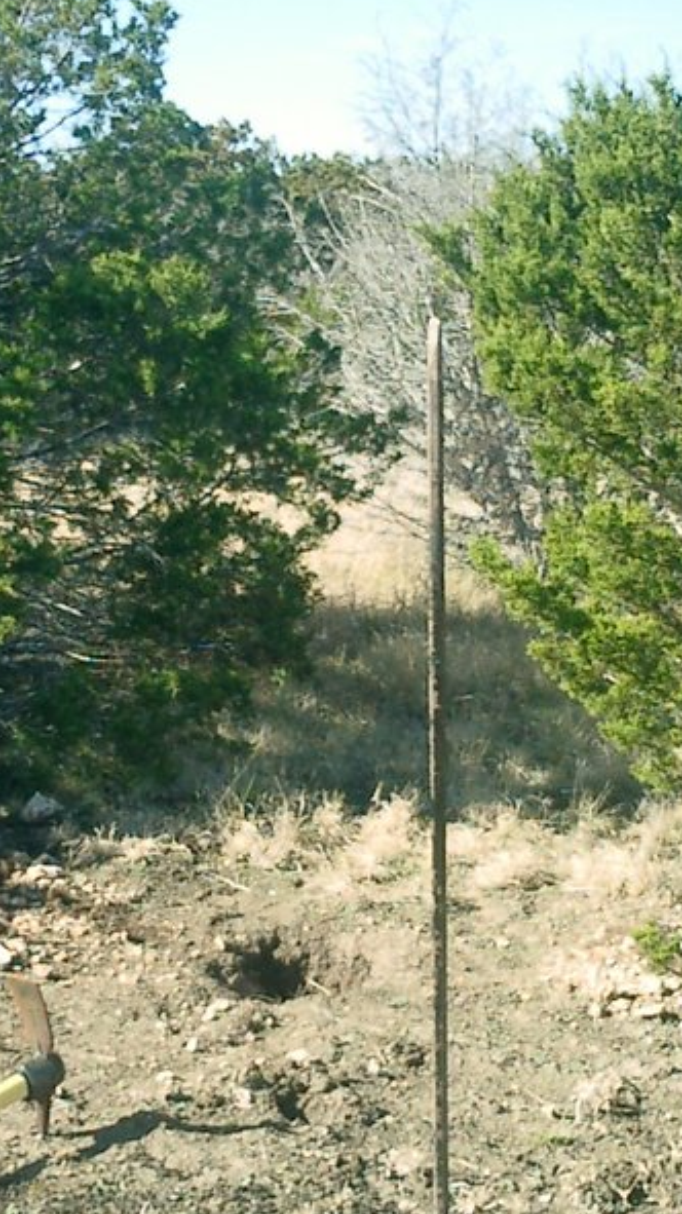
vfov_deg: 31.0
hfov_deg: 17.7
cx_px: 310
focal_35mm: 68
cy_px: 690
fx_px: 2188
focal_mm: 7.5
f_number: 3.2
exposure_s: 1/500
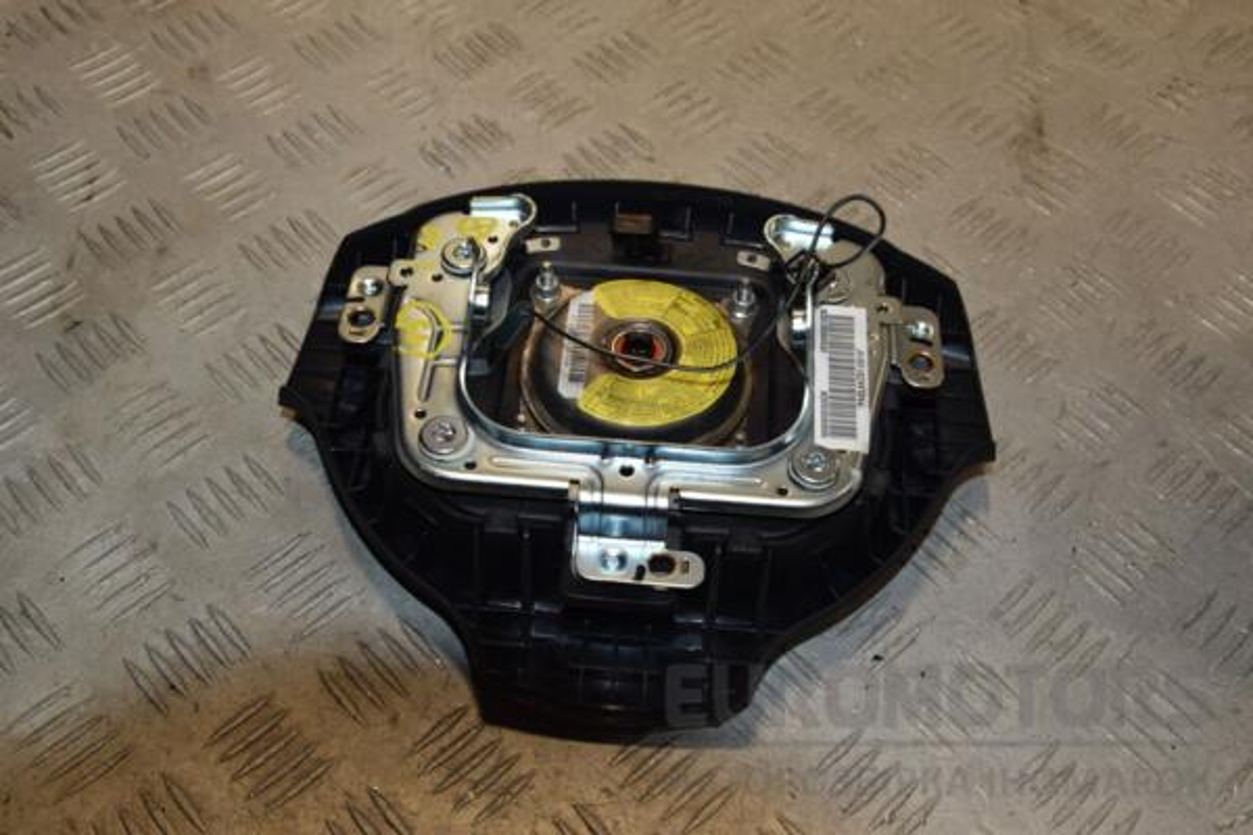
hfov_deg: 46.4
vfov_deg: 31.9
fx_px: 1462
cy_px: 418
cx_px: 626
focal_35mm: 42
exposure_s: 1/200
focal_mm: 28
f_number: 9
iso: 800
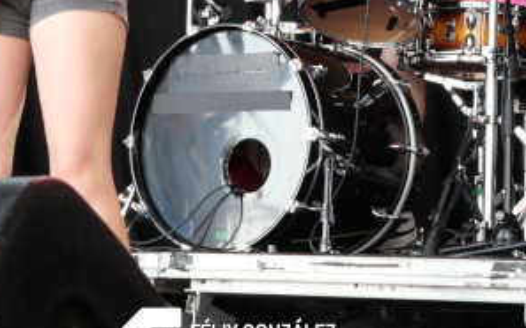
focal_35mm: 151
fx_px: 2163
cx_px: 228
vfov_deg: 8.6
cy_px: -43
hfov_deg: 13.9
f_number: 5.1
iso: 400
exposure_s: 1/80
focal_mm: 33
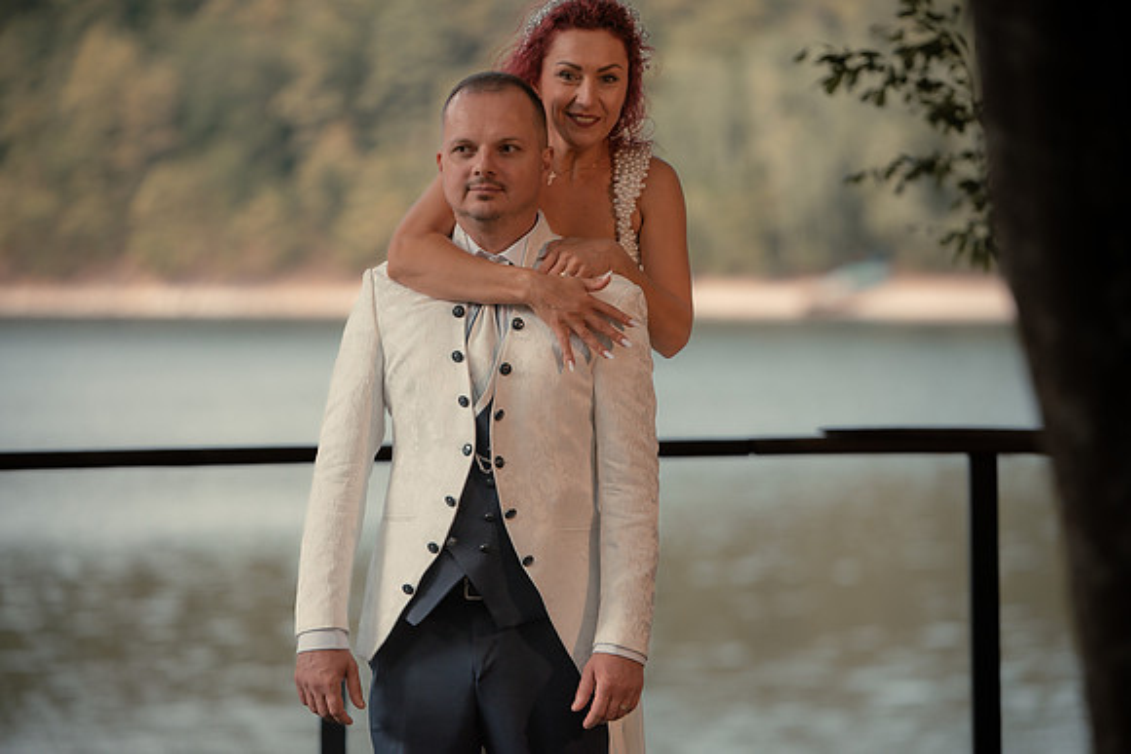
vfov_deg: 9.1
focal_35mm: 151
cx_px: 566
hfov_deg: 13.6
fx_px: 4747
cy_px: 377
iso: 500
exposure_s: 1/250
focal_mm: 145
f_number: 2.8
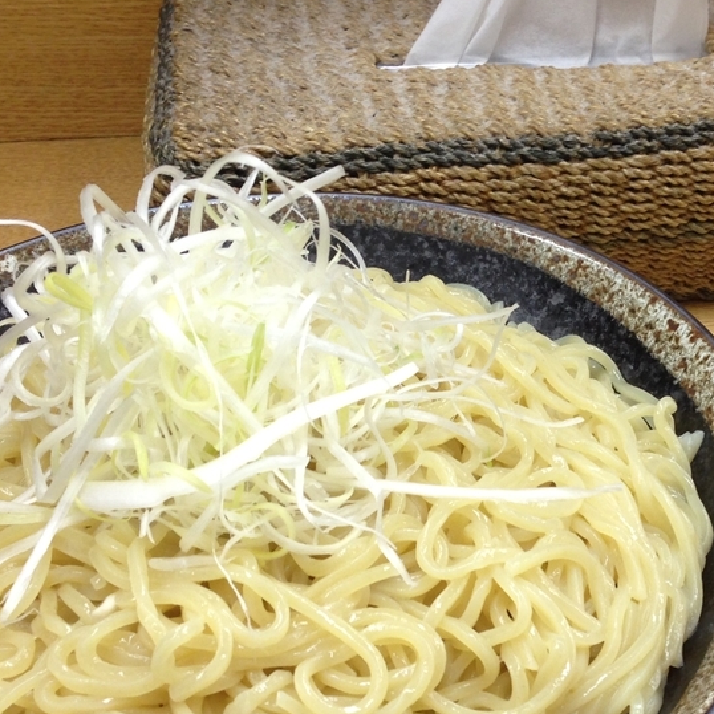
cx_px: 561
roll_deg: +1.6
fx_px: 1517
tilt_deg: -38.3
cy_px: 453
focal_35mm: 65
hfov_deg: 26.1
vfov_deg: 26.4
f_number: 2.4
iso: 80
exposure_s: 1/20
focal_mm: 4.12
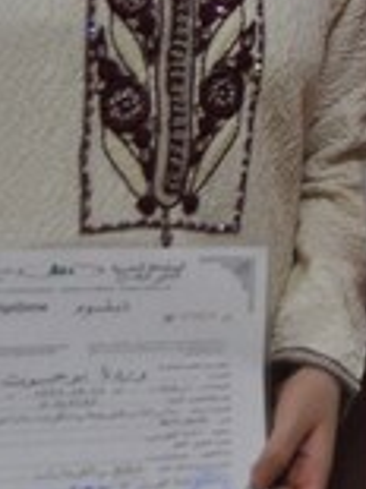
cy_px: -137
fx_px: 1934
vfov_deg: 13.9
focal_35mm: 137
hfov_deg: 10.2
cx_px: 650
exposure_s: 1/60
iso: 720
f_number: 4
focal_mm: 23
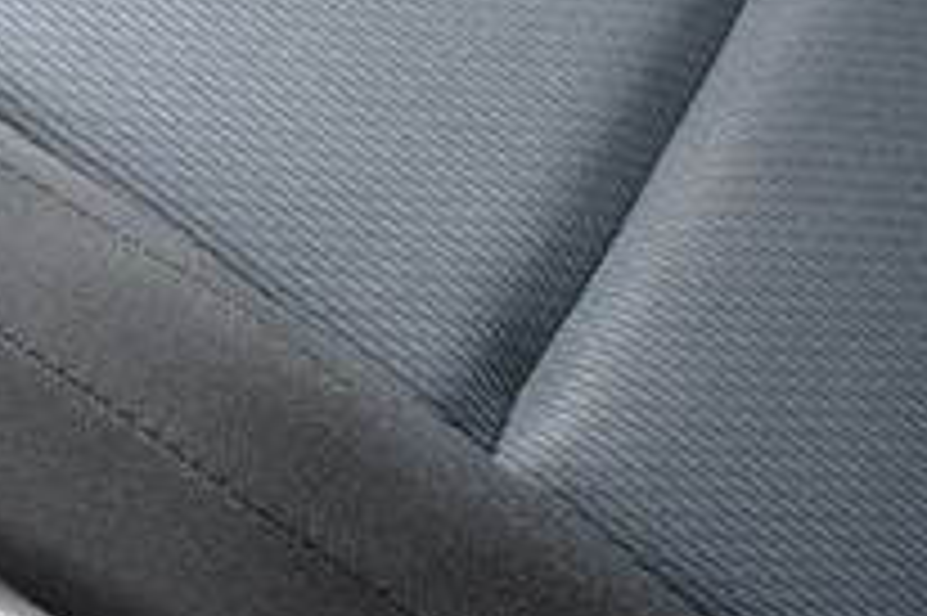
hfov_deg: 21.1
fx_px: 2161
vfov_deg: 16.2
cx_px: -396
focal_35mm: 84
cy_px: 312
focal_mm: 18
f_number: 3.5
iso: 720
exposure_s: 1/250
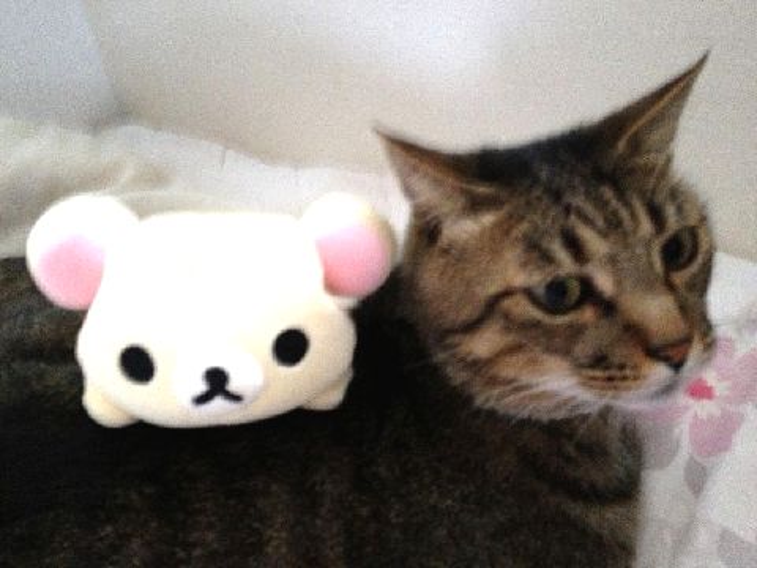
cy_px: 284
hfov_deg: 52.6
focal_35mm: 35
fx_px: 765
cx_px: 378
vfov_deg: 40.7
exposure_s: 1/17
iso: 400
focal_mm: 4.28
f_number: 2.4
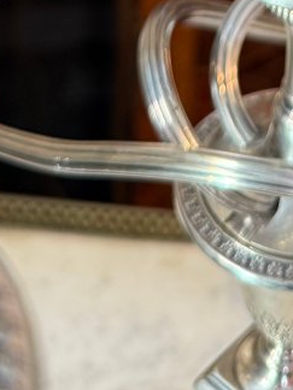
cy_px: -327
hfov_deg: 16.0
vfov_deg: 17.5
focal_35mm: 89
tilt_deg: -18.3
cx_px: 335
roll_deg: -4.8
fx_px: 1004
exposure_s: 1/50
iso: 200
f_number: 1.78
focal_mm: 6.76
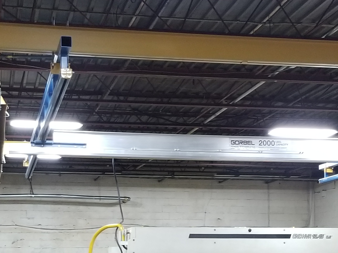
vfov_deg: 16.8
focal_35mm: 86
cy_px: 256
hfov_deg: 22.7
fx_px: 840
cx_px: 189
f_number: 1.7
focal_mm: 4.25
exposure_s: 1/26
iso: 200
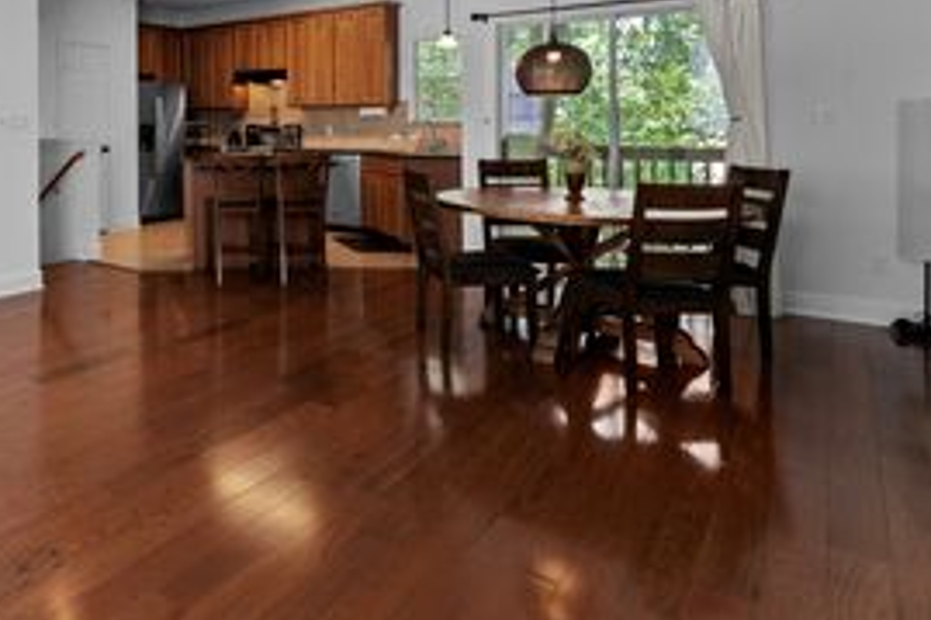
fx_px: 672
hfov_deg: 60.4
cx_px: 118
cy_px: 119
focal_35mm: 26
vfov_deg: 46.7
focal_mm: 14
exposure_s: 1/2.5
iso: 125
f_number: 8
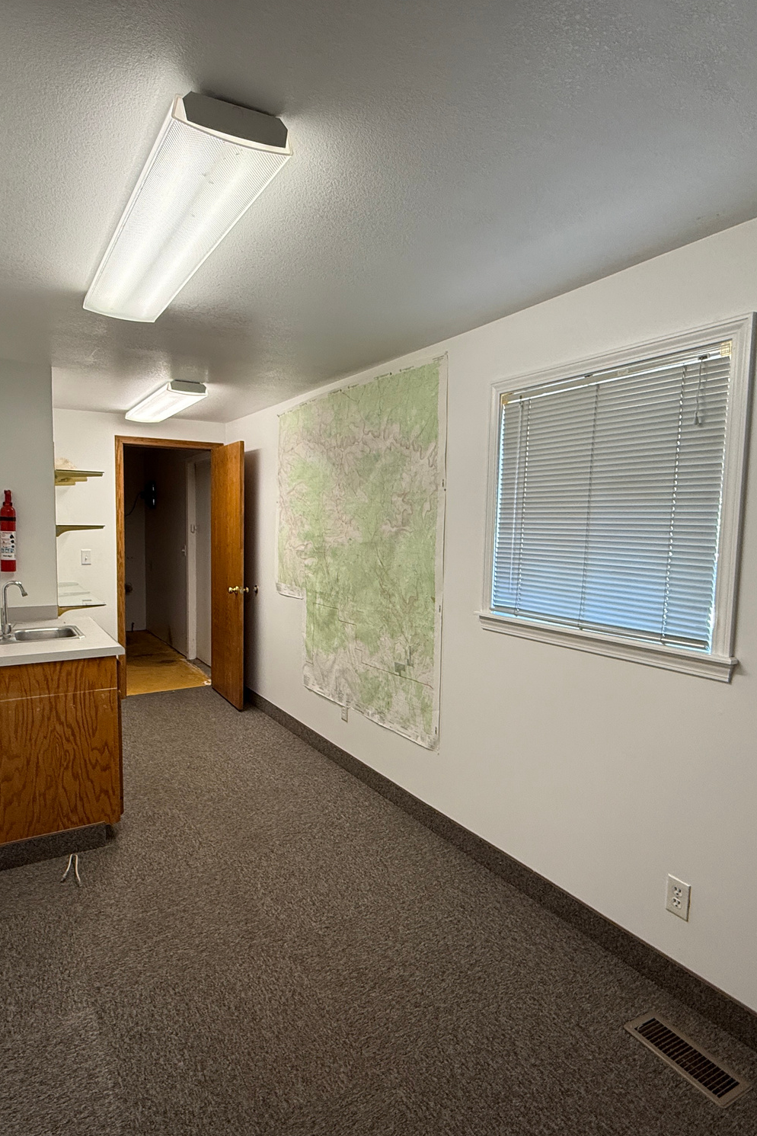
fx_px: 631
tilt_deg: -4.9
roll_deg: -0.8
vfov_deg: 84.0
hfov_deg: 61.8
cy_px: 580
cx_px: 340
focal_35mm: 20
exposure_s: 1/120
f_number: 2.2
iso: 160
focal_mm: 2.22
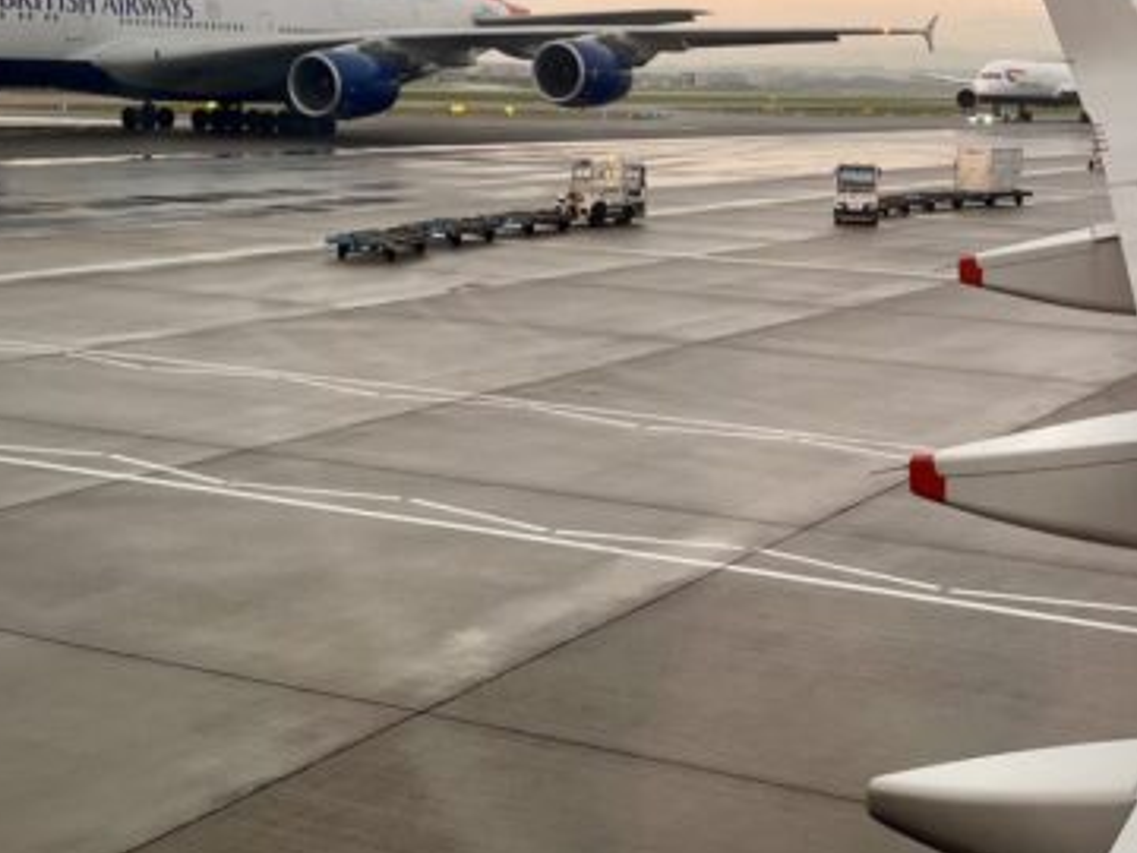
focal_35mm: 47
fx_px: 1544
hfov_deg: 40.4
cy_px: 332
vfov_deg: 30.8
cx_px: 622
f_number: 1.6
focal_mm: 5.1
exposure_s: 1/121
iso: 100
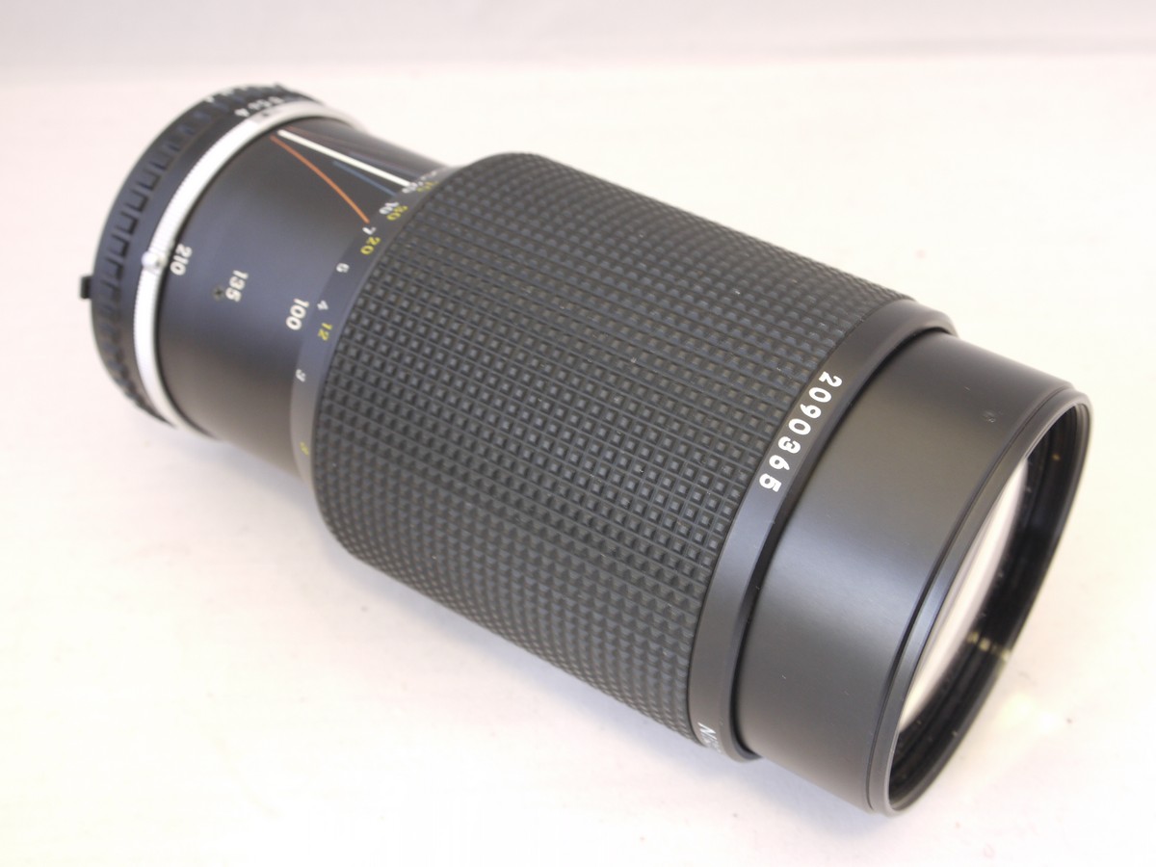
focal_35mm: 52
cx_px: 578
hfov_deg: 36.8
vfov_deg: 28.0
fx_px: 1737
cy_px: 434
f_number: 8
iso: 400
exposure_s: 1/4
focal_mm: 26
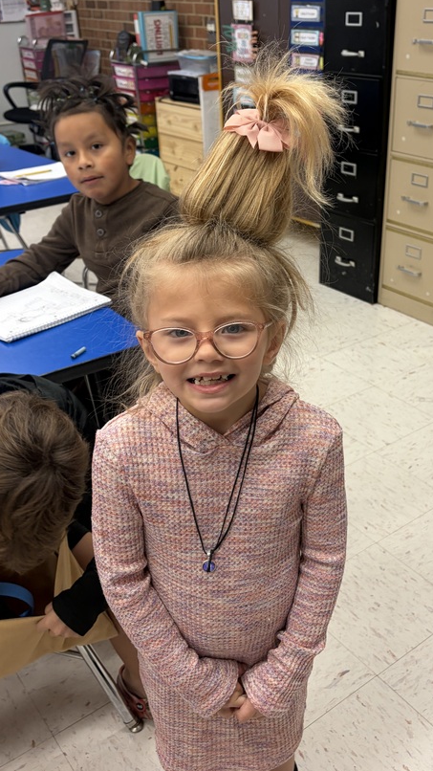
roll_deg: +0.3
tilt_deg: -26.9
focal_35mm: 36
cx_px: 275
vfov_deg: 55.2
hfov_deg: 32.6
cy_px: 357
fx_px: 735
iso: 80
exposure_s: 1/60
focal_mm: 5.96
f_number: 1.6
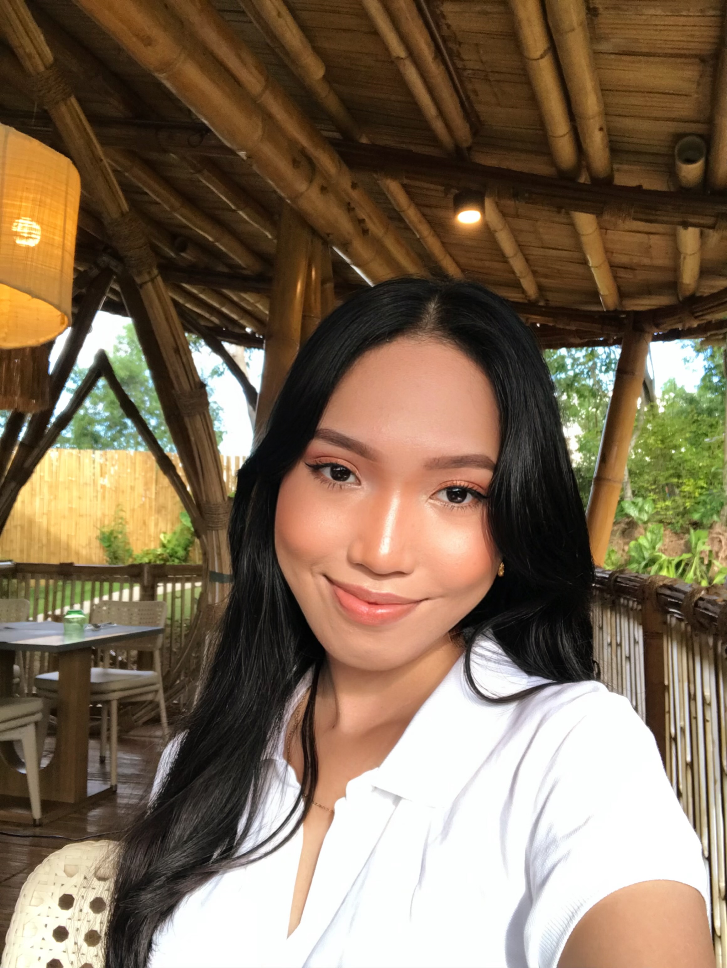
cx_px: 364
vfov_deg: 56.8
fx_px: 895
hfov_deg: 44.2
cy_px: 484
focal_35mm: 32
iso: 40
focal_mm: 2.87
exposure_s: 1/120
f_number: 2.2
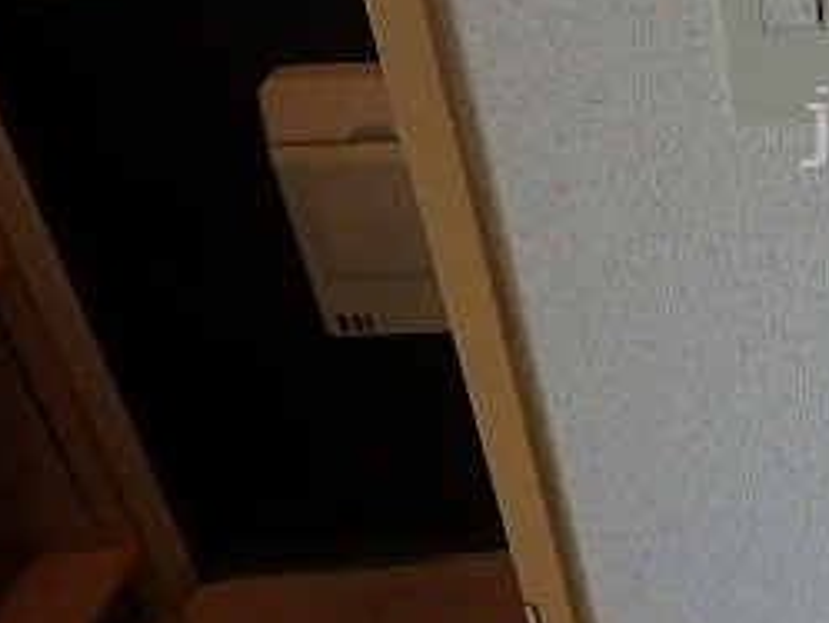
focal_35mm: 54
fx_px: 1294
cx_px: 1029
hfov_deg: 29.7
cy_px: 127
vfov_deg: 26.6
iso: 640
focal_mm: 3.7
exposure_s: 1/125
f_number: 3.5
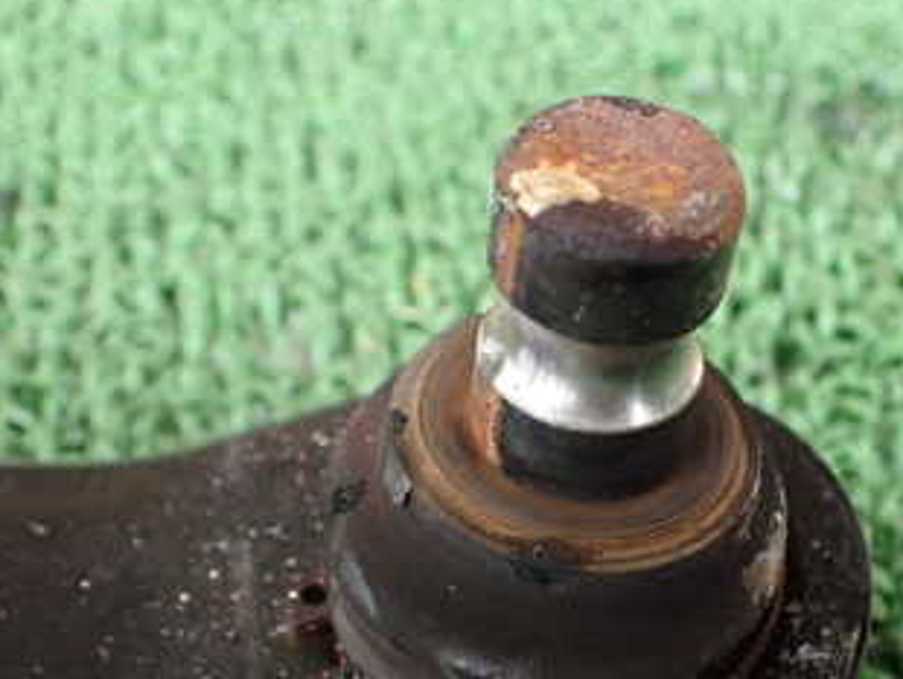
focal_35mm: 58
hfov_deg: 33.0
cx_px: 568
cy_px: 519
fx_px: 1514
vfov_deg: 24.9
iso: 640
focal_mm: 5.4
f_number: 2.3
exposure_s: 1/125
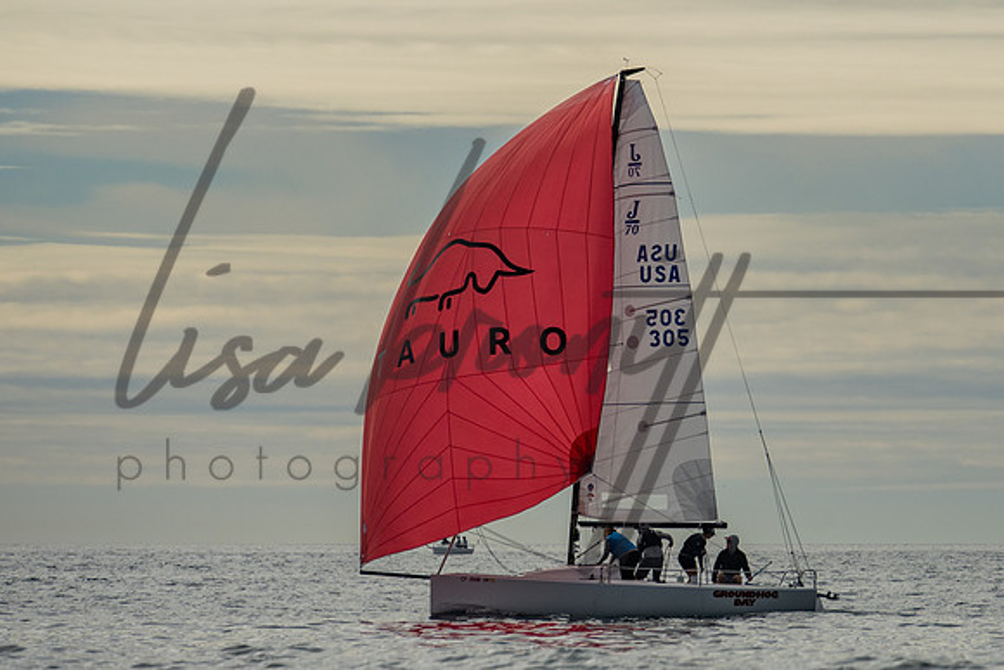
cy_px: 107
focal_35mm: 424
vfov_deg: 3.2
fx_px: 11818
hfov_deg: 4.9
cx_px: 713
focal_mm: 200
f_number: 6.3
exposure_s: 1/2000
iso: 100
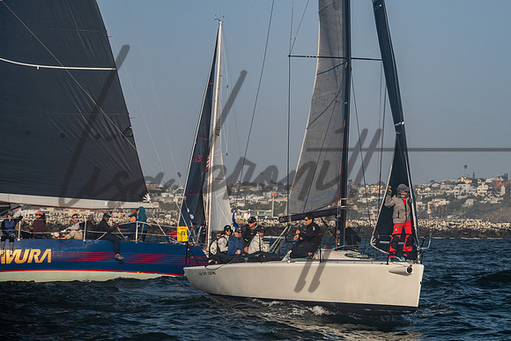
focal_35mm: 137
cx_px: 316
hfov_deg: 15.0
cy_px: 146
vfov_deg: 10.0
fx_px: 1940
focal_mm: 110
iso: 400
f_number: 8
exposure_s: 1/1250
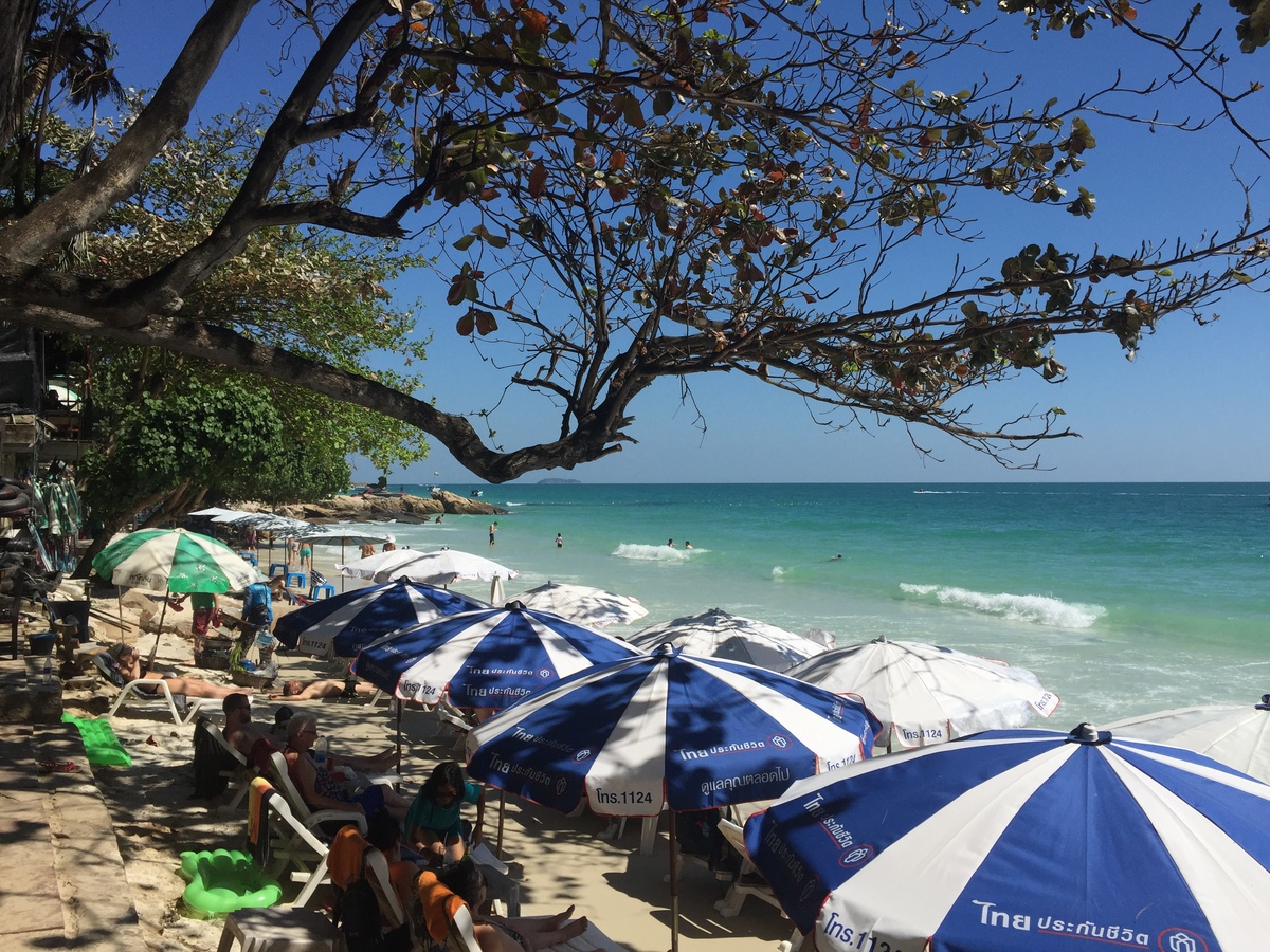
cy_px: 476
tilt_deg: +1.1
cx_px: 635
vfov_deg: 48.2
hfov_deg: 61.7
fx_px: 1064
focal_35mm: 29
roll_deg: -0.1
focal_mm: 4.15
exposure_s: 1/3968
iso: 32
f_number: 2.2
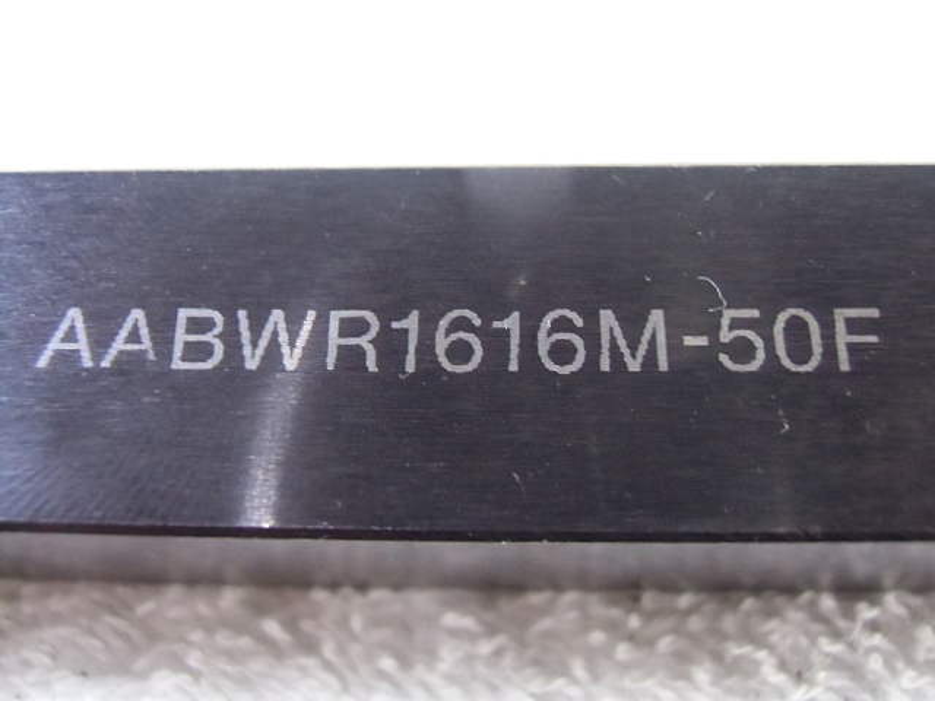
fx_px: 891
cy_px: 350
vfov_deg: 42.9
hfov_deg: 55.4
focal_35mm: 33
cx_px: 468
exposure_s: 1/40
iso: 800
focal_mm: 5.93
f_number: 3.7
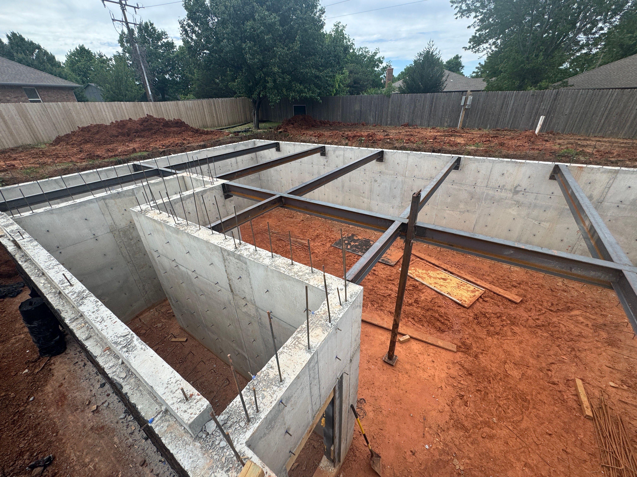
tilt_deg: -28.3
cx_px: 318
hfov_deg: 102.1
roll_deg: +2.8
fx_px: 258
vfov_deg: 85.7
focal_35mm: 14
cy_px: 238
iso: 40
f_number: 2.2
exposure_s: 1/1143
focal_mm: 2.22
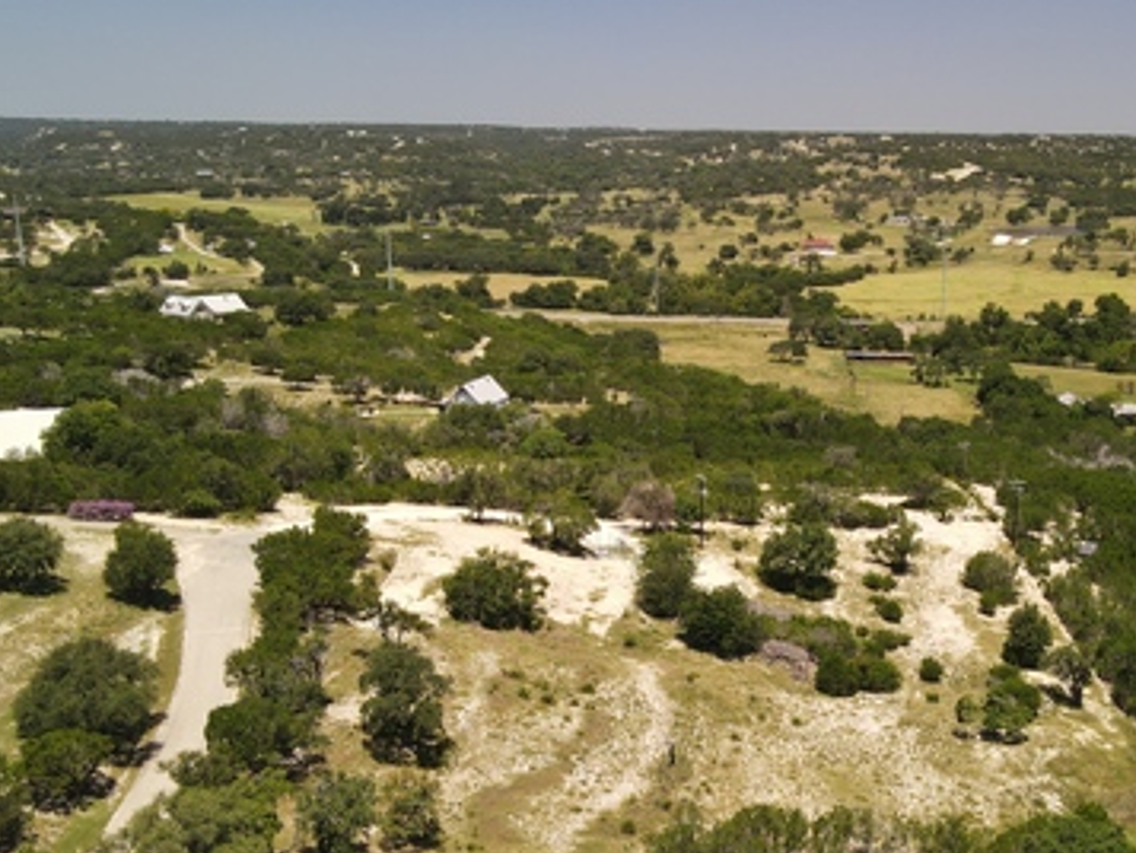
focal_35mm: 43
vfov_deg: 33.3
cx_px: 751
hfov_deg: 43.3
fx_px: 1412
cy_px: 563
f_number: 2.8
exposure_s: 1/60
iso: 100
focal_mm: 4.5
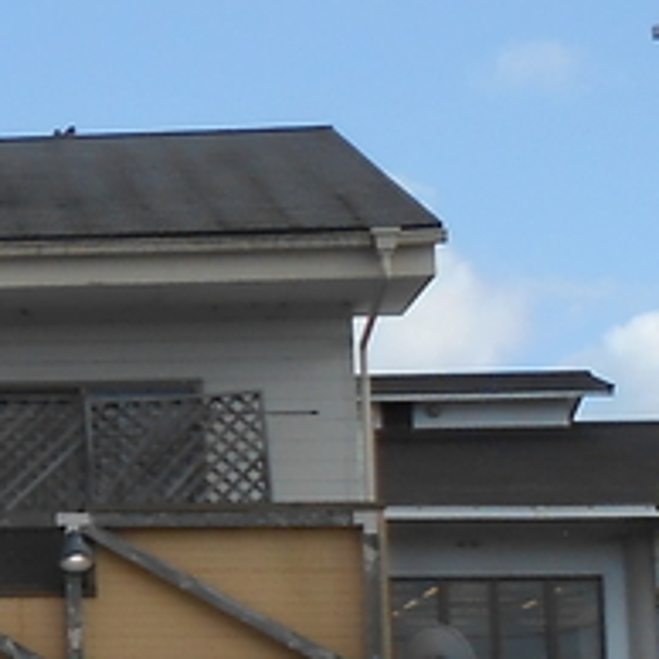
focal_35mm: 142
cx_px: -1056
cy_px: 452
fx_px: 3058
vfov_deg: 12.3
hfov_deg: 10.2
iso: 80
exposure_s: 1/800
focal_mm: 4.6
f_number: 3.5
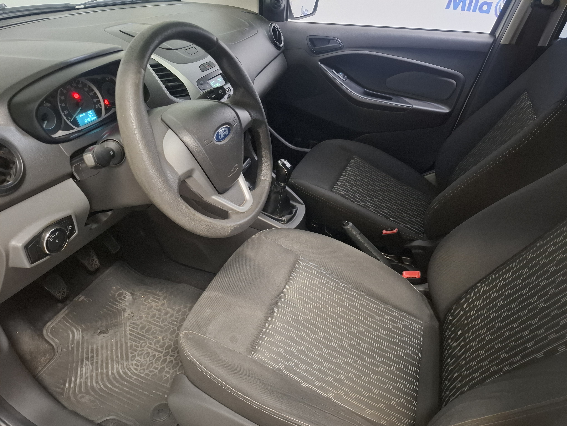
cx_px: 284
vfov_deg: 58.9
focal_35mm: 23
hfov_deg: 73.9
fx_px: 377
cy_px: 213
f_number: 1.8
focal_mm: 5.54
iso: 800
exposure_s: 1/20
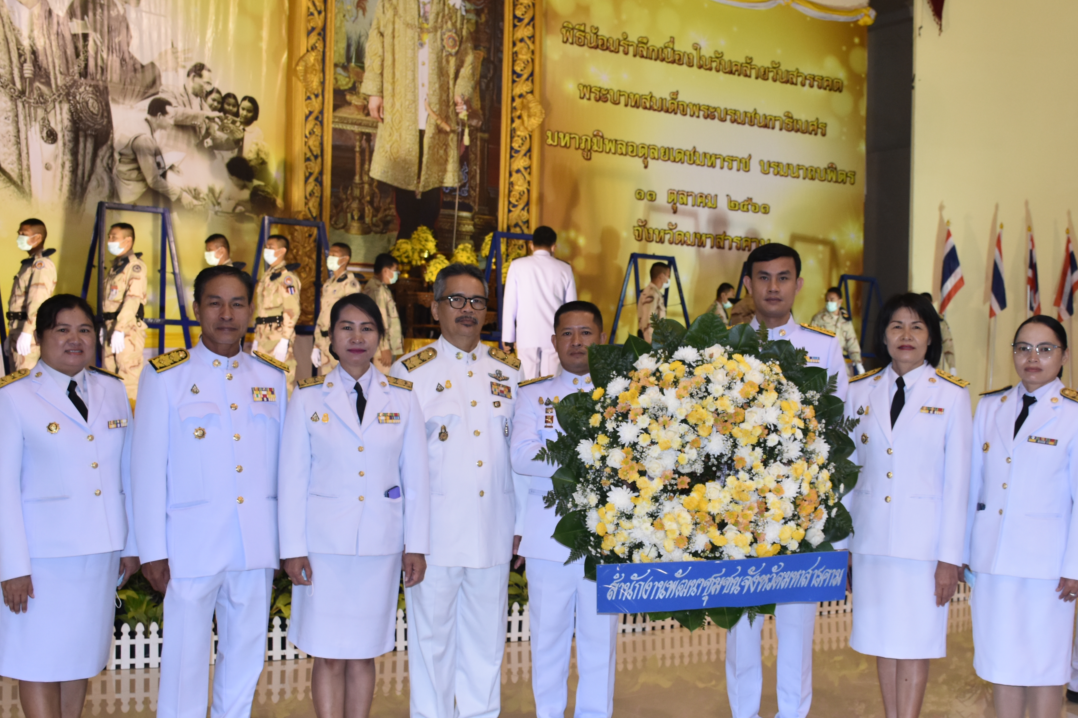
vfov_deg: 28.8
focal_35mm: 47
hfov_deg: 42.0
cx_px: 653
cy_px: 412
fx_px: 1398
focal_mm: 23
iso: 800
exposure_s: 1/100
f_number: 5
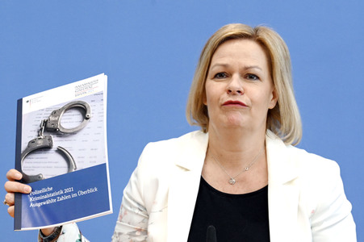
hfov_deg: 23.7
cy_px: 121
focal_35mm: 86
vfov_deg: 15.9
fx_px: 869
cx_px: 182
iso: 3200
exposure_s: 1/500
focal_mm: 86
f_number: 7.1
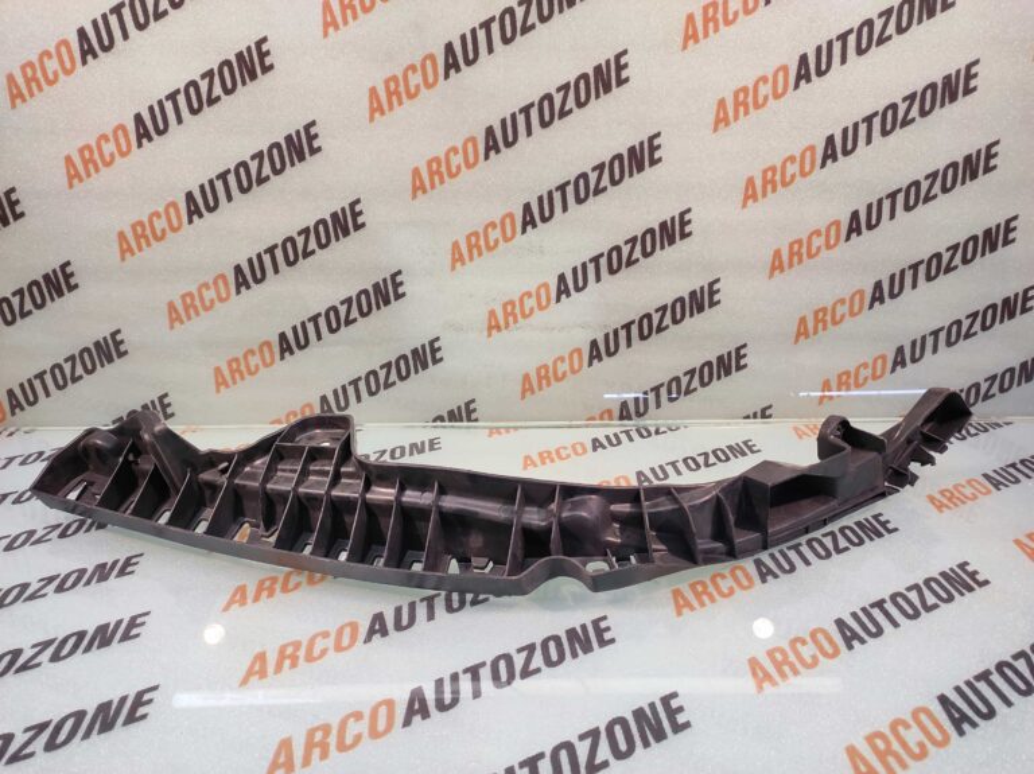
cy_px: 387
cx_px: 517
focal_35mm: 17
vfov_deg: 74.7
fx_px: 507
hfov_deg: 91.1
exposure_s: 1/33
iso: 208
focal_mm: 4.74
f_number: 1.79
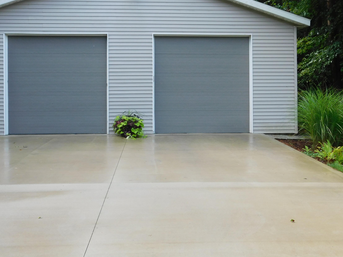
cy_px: 92
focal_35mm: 49
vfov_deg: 29.5
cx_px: 183
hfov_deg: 38.9
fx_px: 486
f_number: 3.5
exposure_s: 1/200
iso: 125
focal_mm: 6.3
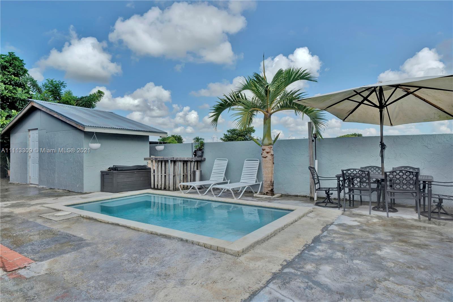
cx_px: 226
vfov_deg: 61.9
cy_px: 151
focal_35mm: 20
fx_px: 252
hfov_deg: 84.0
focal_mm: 20
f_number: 11
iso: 100
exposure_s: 1/160
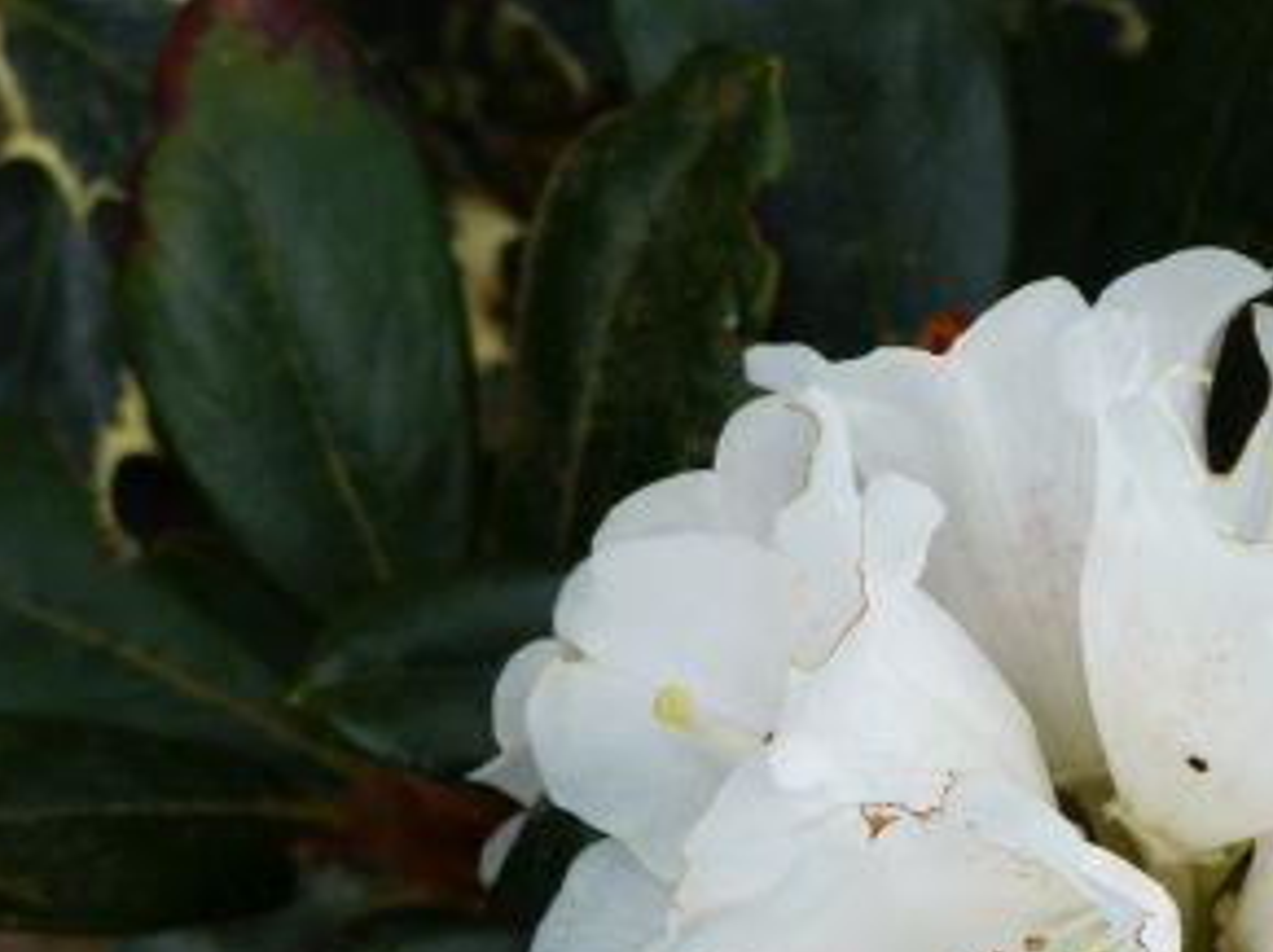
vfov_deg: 10.3
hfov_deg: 13.7
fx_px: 5254
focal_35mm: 143
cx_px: 1124
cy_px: 983
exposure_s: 1/250
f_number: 4
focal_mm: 12.5
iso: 100
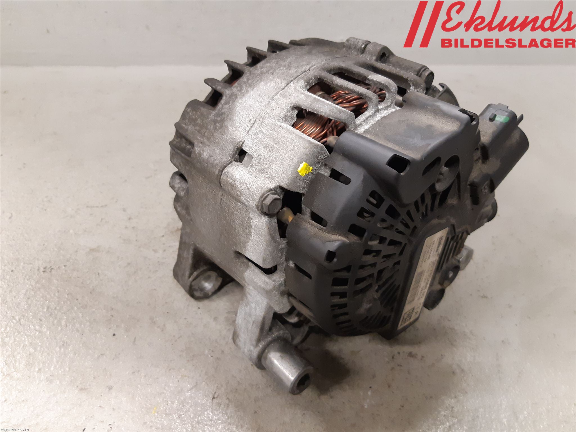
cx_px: 288
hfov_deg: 67.3
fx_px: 433
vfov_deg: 53.1
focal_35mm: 26
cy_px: 216
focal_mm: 3.93
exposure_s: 1/50
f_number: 1.7
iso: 250
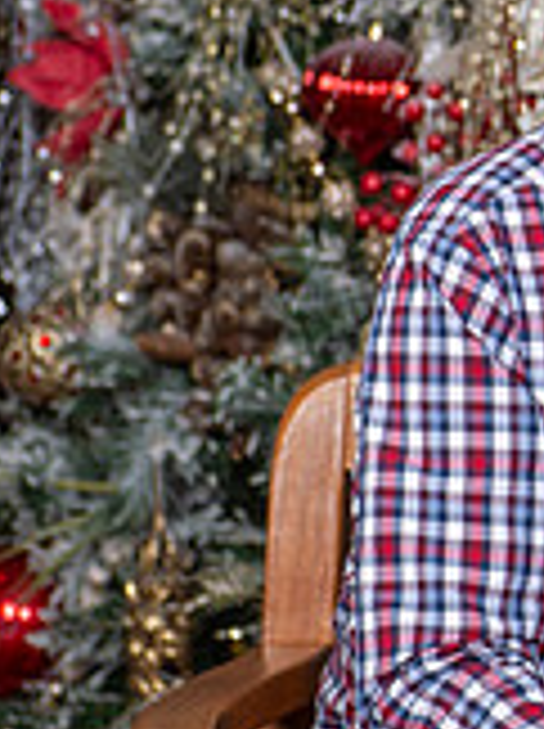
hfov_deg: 6.8
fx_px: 4349
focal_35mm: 207
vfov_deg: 9.6
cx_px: 1254
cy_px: 392
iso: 160
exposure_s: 1/125
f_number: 7.1
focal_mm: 60
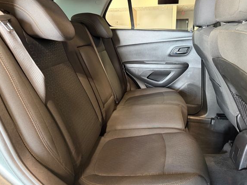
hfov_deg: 65.3
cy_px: 87
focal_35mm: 27
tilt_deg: -15.2
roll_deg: +1.7
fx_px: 193
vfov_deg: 51.3
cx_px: 124
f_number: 1.78
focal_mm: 6.76
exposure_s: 1/49
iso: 800
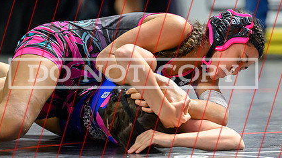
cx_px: 187
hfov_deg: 5.7
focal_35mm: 377
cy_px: 103
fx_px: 2818
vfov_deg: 3.2
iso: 5600
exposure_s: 1/800
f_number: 2.8
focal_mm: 200
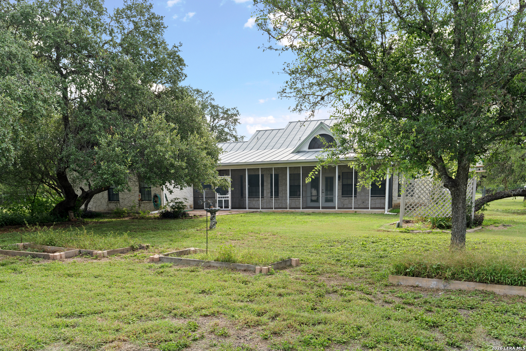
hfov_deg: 65.5
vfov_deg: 46.4
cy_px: 176
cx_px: 263
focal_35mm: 28
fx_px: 409
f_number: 8
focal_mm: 28
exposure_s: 1/30
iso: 100
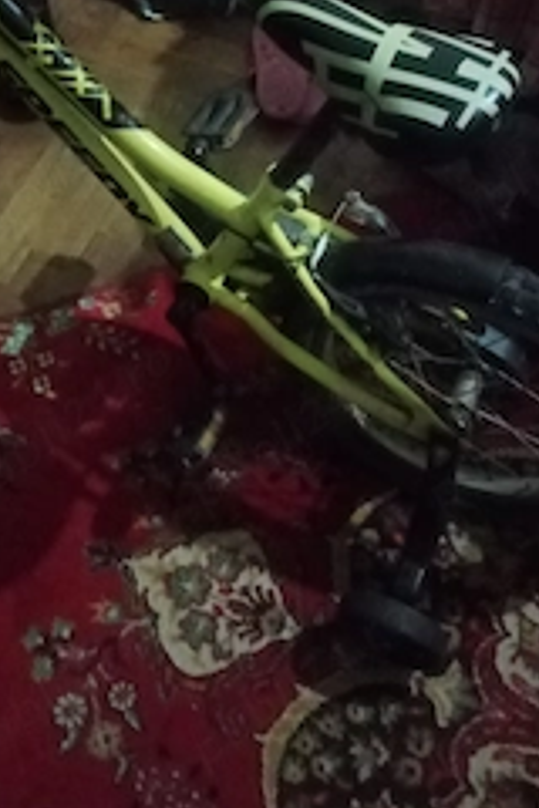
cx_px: 182
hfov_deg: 29.7
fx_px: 1011
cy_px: 226
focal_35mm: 45
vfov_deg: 42.6
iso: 6394
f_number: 1.8
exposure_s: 1/12.5
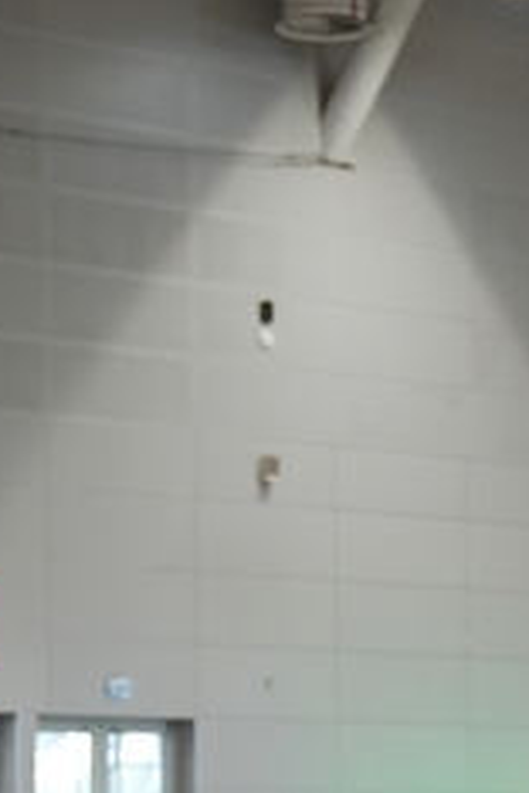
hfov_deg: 7.8
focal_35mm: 175
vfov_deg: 11.4
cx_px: 437
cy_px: 1044
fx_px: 3857
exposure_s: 1/160
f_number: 2.8
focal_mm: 40
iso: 1000
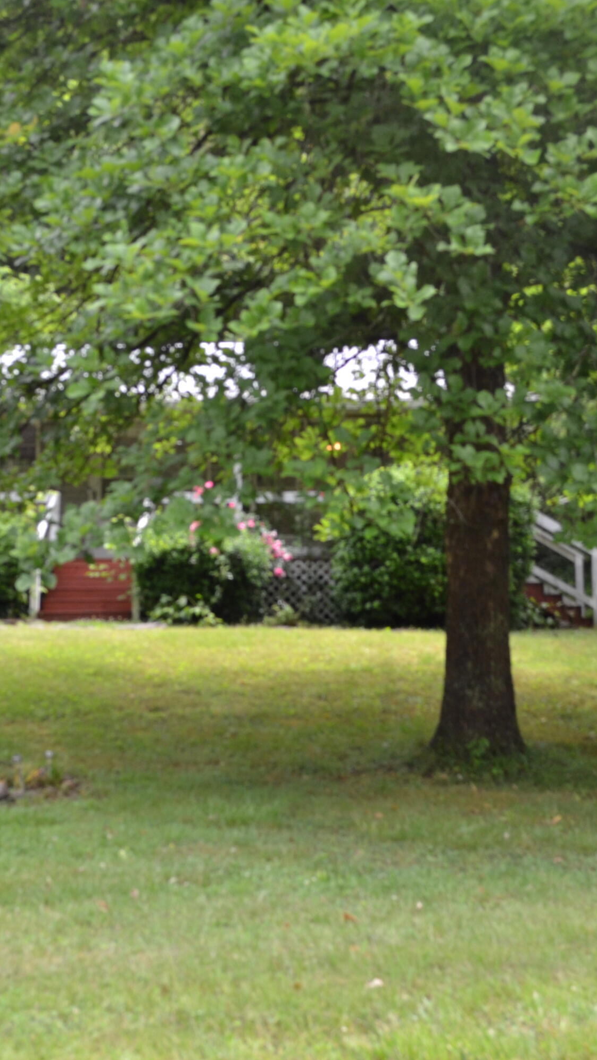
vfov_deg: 39.9
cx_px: 270
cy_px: 531
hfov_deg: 23.1
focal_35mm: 52
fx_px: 1463
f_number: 5.6
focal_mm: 22
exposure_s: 1/125
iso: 220
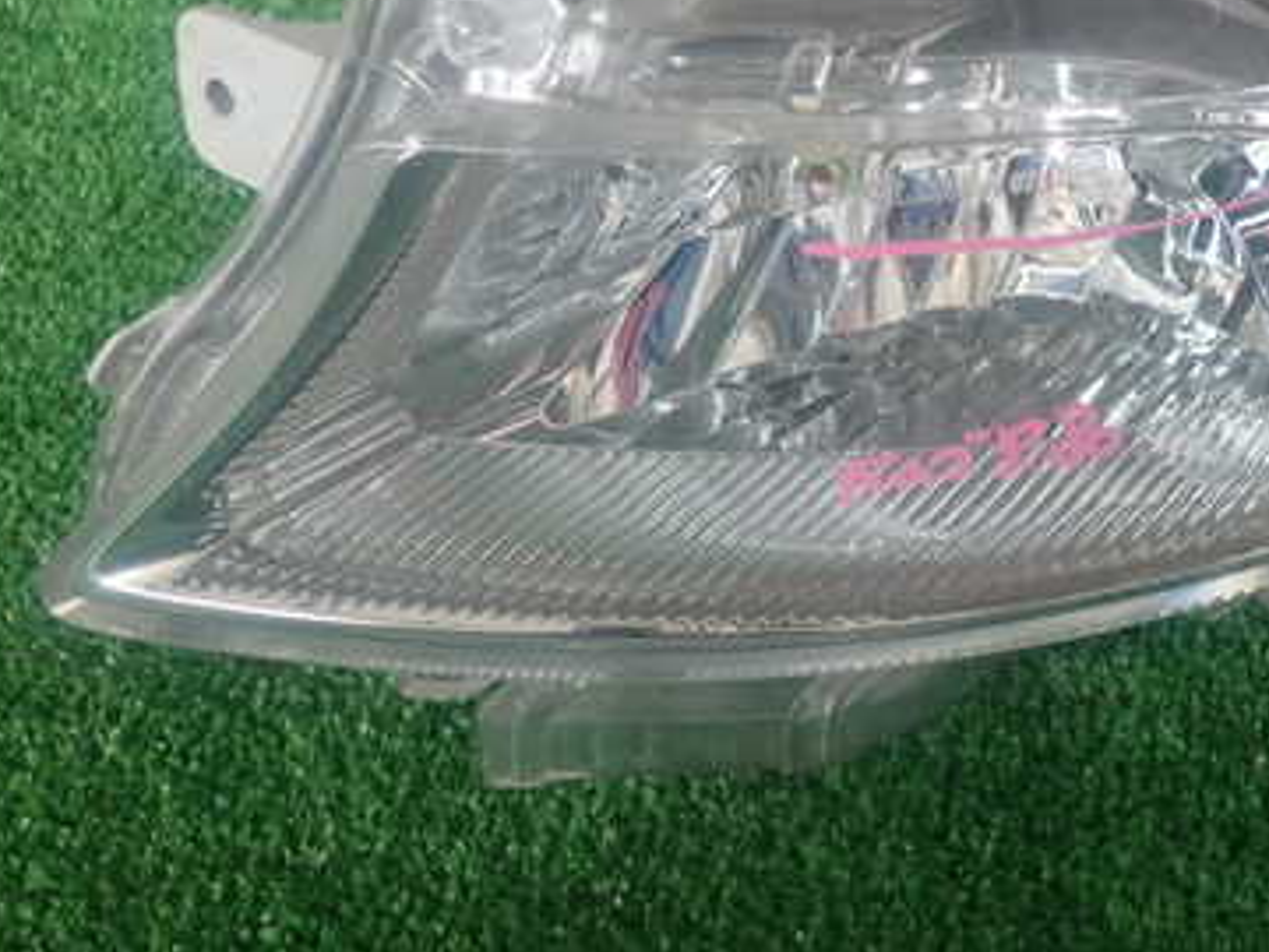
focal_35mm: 50
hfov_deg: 37.6
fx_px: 1833
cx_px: 892
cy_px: 314
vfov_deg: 28.9
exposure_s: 1/125
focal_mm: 5.5
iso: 250
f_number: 2.3
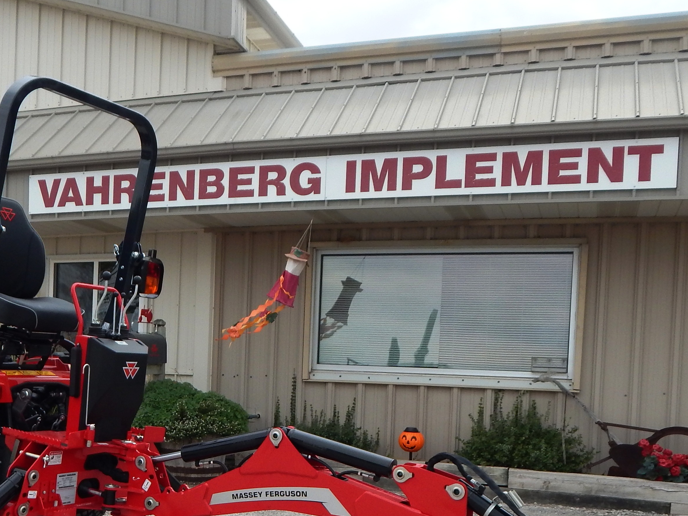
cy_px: 404
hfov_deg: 43.3
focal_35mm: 43
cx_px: 236
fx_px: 855
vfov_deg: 32.8
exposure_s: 1/500
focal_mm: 4
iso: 125
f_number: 3
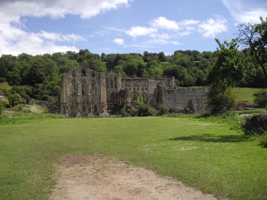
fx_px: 293
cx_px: 134
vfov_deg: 37.7
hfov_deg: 49.0
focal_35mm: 38
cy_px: 100
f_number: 8
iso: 64
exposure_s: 1/160
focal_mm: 7.9
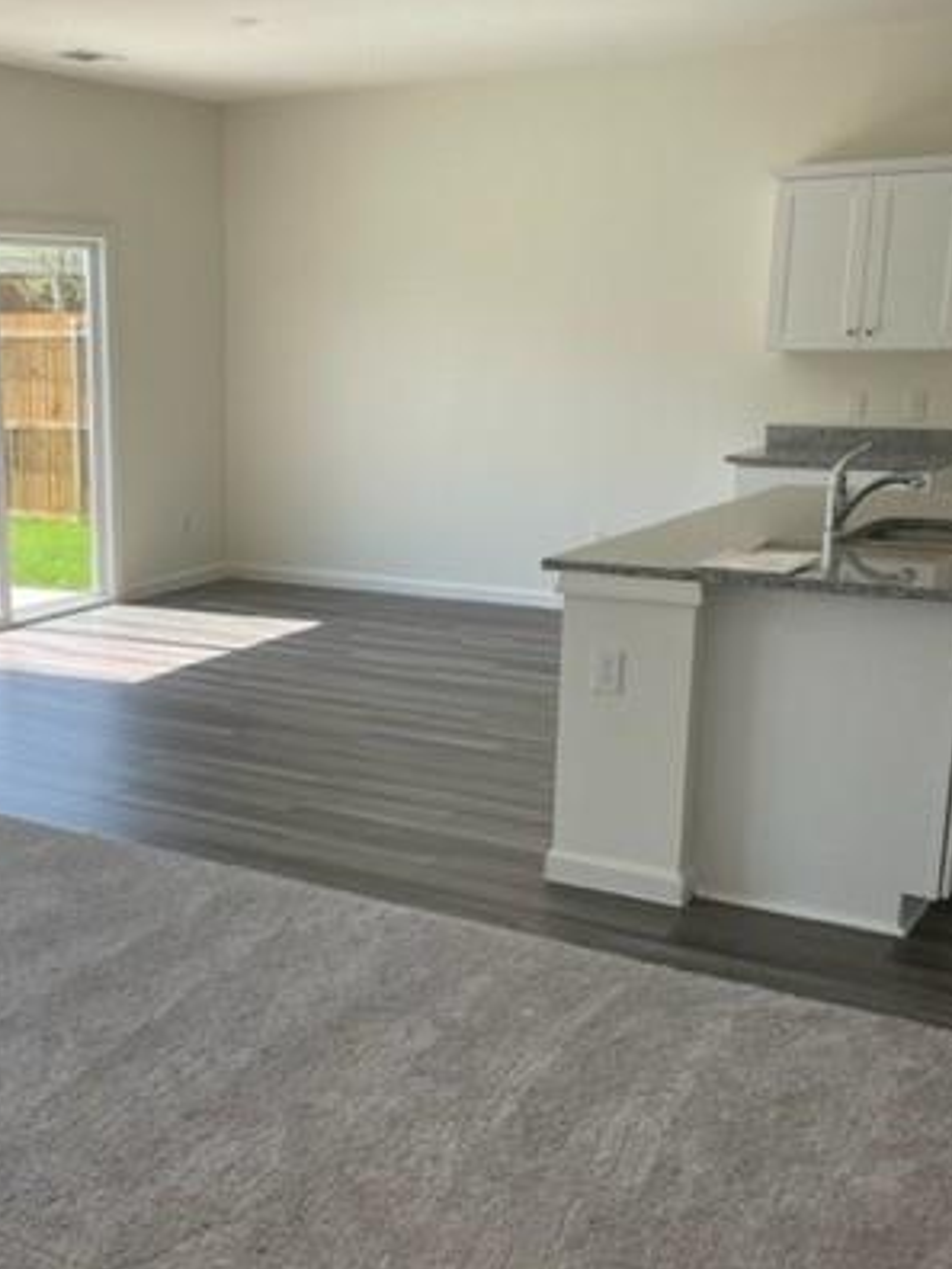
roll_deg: +1.1
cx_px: 205
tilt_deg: -13.0
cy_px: 711
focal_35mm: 42
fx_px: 1540
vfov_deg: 44.7
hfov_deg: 33.5
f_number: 1.6
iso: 32
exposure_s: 1/287
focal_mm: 4.2
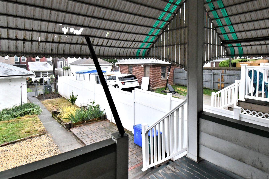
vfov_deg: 58.8
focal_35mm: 21
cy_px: 68
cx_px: 152
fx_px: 157
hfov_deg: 80.8
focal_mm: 10
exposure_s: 1/1250
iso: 8000
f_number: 13
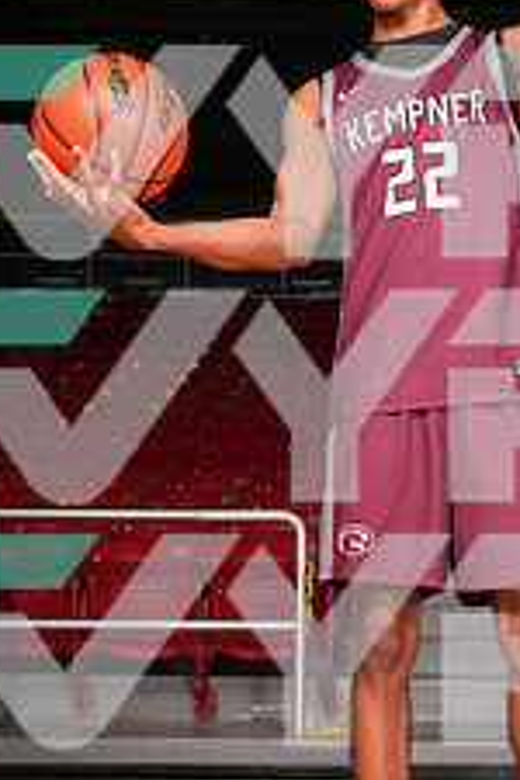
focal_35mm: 78
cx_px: 409
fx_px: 1690
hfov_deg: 17.4
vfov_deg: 26.0
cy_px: 399
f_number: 6.3
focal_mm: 39
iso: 250
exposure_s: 1/200
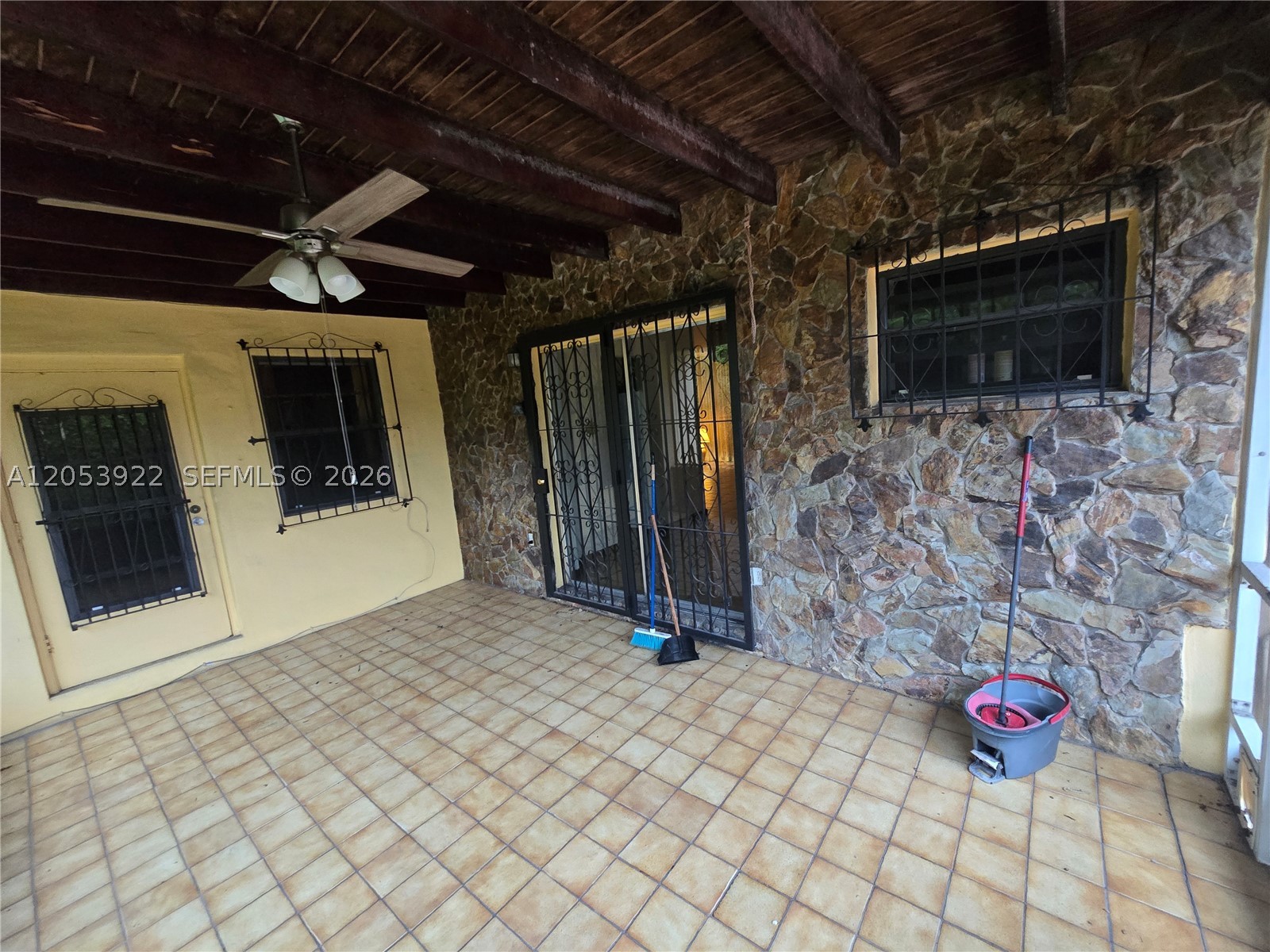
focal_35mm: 13
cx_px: 635
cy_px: 476
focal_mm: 2.2
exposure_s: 1/60
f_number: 2.2
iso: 800
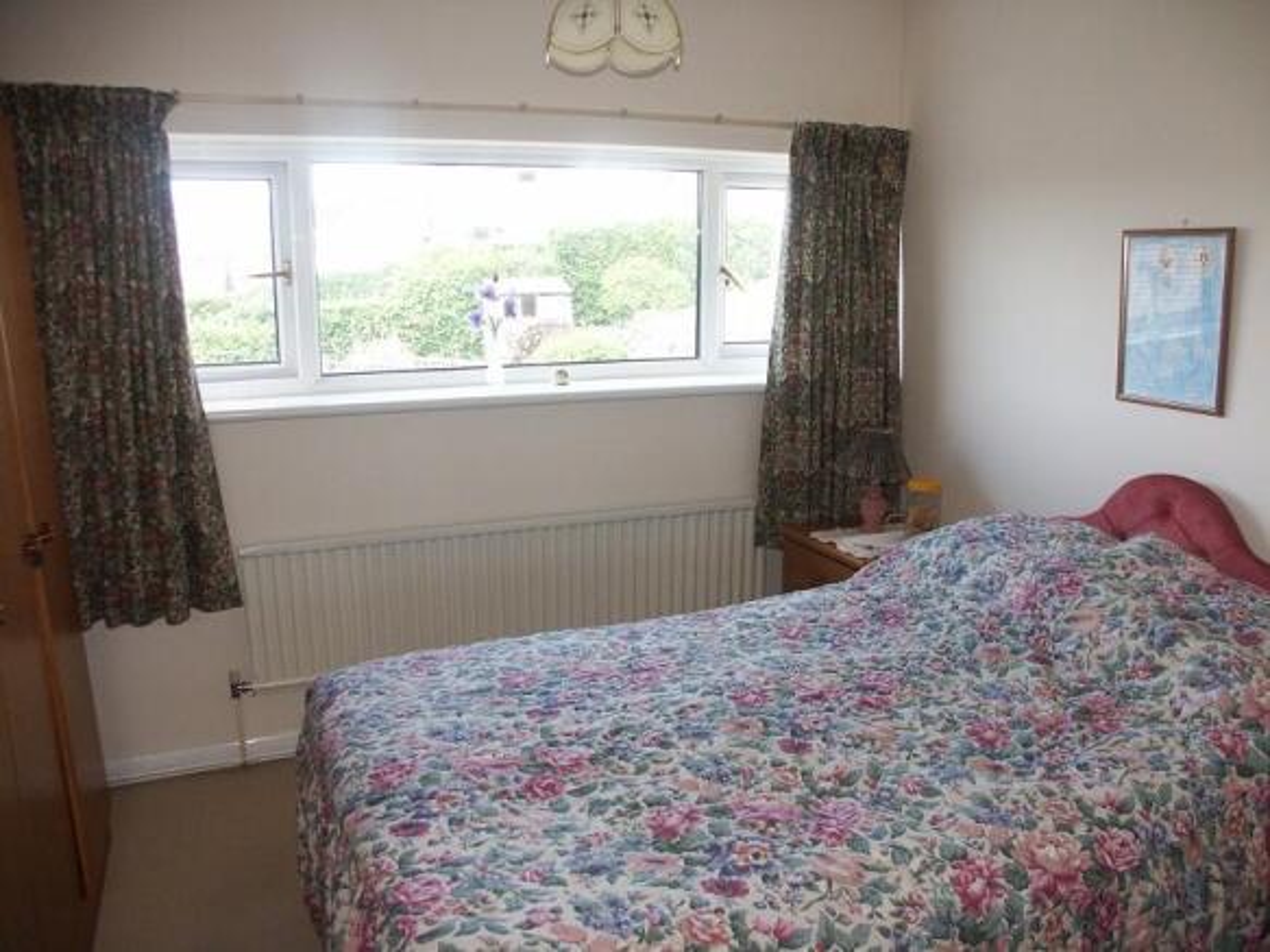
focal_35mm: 28
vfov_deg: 49.7
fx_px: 1027
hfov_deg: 63.5
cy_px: 476
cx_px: 635
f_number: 2.8
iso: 200
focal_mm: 7.37
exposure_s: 1/180
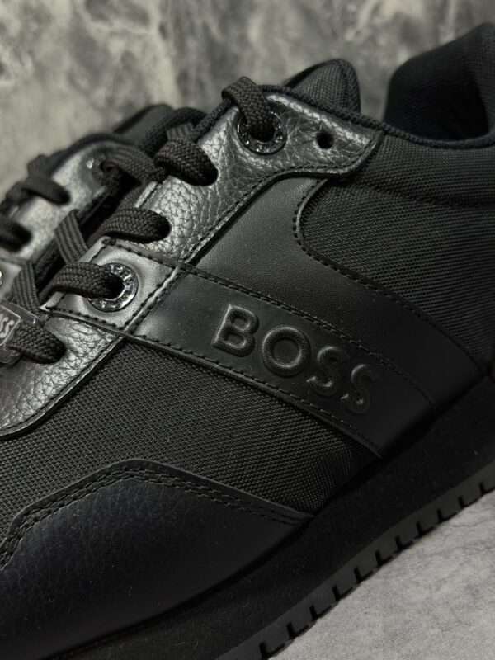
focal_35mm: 48
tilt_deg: -13.7
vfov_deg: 39.7
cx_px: 248
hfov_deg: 30.3
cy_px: 330
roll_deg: +17.8
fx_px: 915
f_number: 1.78
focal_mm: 6.76
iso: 500
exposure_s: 1/40
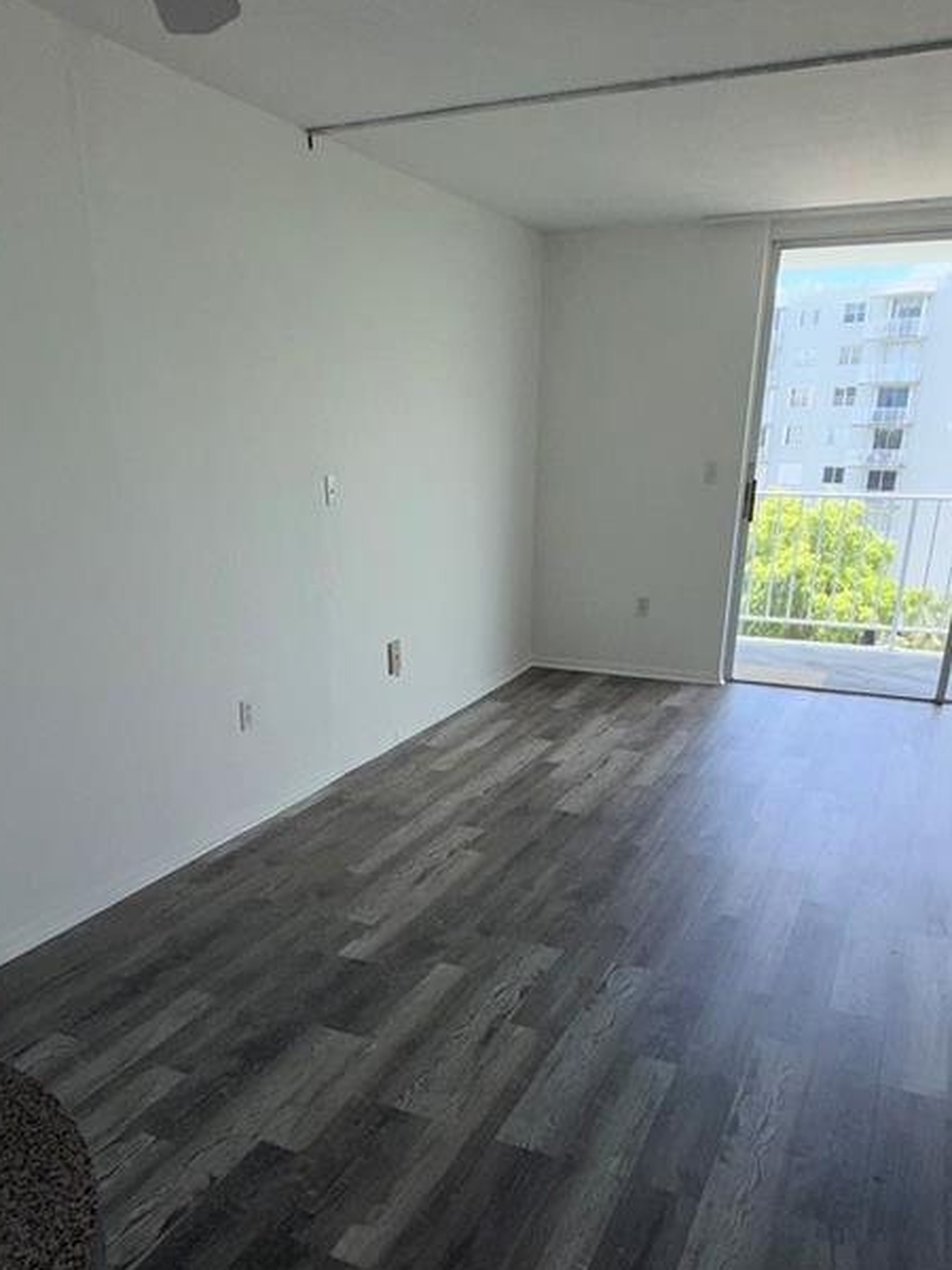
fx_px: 1027
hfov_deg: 49.7
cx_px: 451
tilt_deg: -22.0
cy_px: 855
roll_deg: +0.2
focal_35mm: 28
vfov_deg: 61.8
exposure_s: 1/279
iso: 16
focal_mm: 2.22
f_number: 2.2
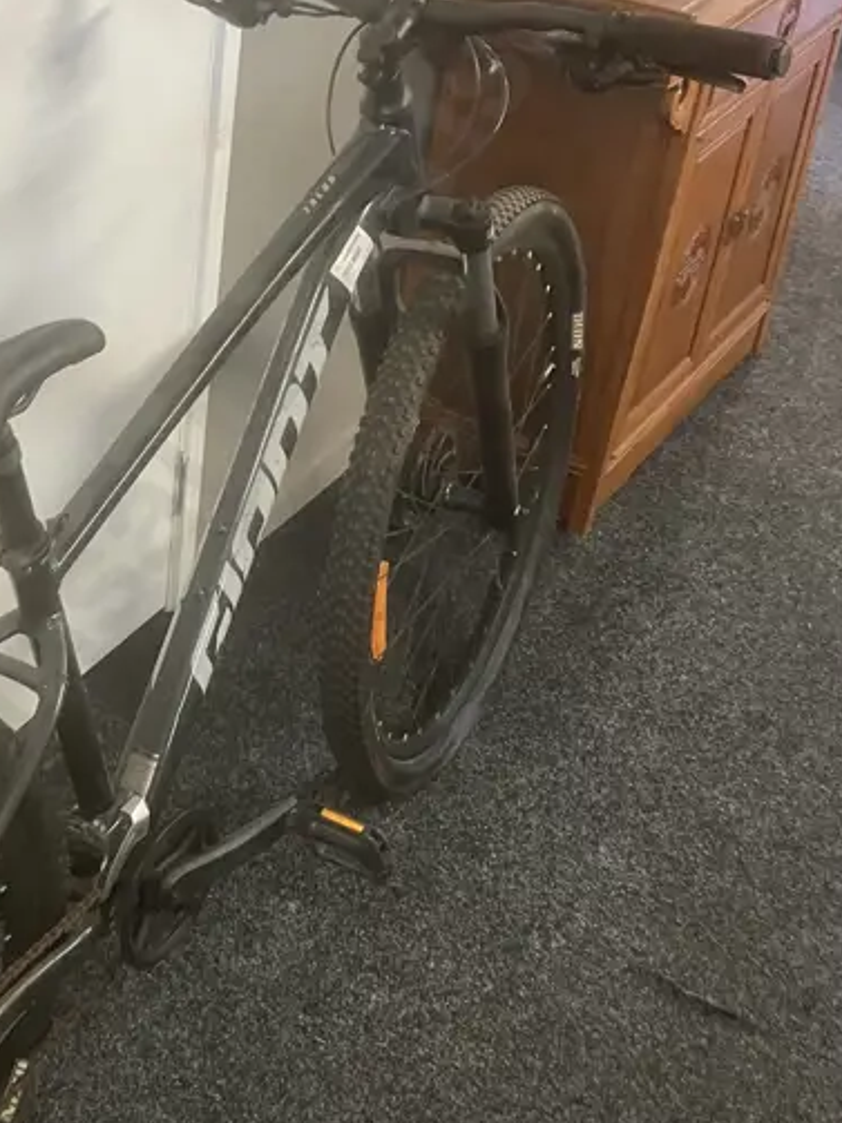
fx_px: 1849
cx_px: 83
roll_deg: -1.5
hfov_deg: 24.9
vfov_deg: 33.8
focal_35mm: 57
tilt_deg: -33.9
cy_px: 612
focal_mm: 3.99
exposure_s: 1/50
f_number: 1.8
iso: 200
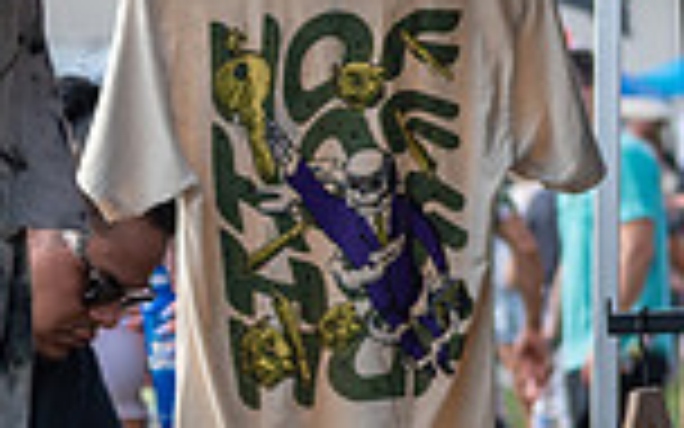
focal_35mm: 456
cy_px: 417
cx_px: -459
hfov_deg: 4.6
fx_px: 8500
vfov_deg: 2.9
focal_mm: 78
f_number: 5.6
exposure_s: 1/500
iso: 200
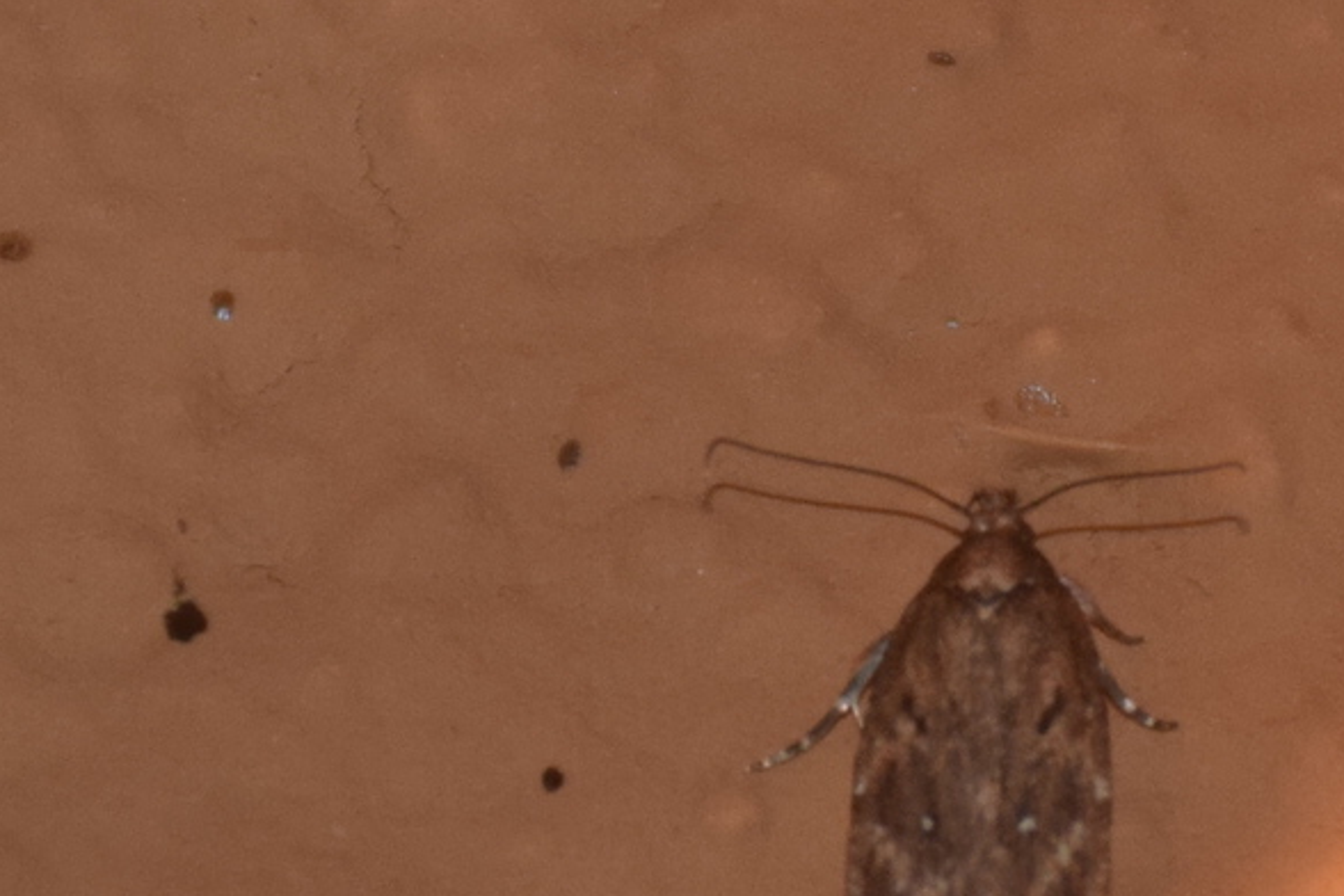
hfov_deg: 6.0
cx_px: 1008
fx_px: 12804
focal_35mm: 343
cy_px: 713
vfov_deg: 4.0
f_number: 5.6
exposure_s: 1/80
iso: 500
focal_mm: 140
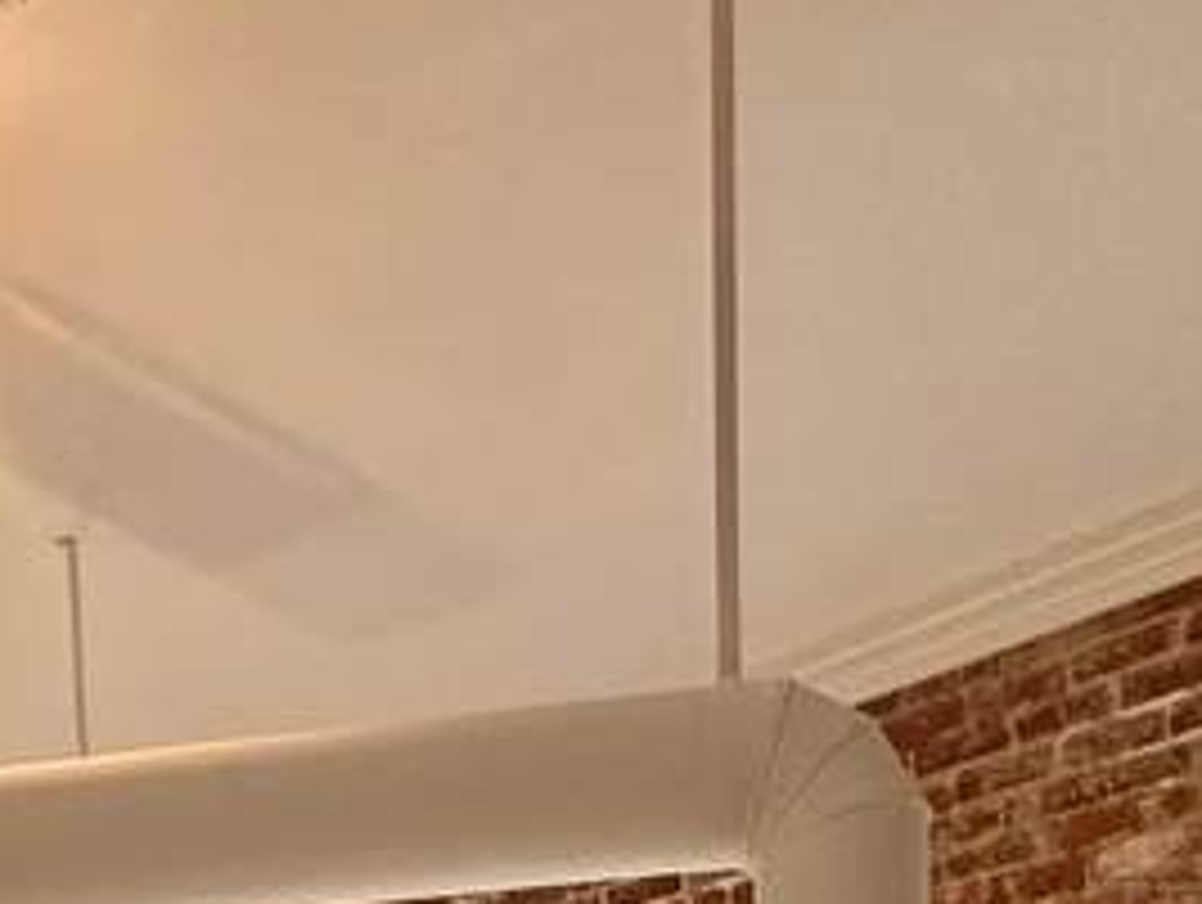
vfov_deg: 15.7
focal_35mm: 67
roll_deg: +0.6
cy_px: 1965
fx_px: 2330
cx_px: 207
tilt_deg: -3.2
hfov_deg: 28.2
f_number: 2.2
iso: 160
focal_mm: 2.22
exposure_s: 1/60
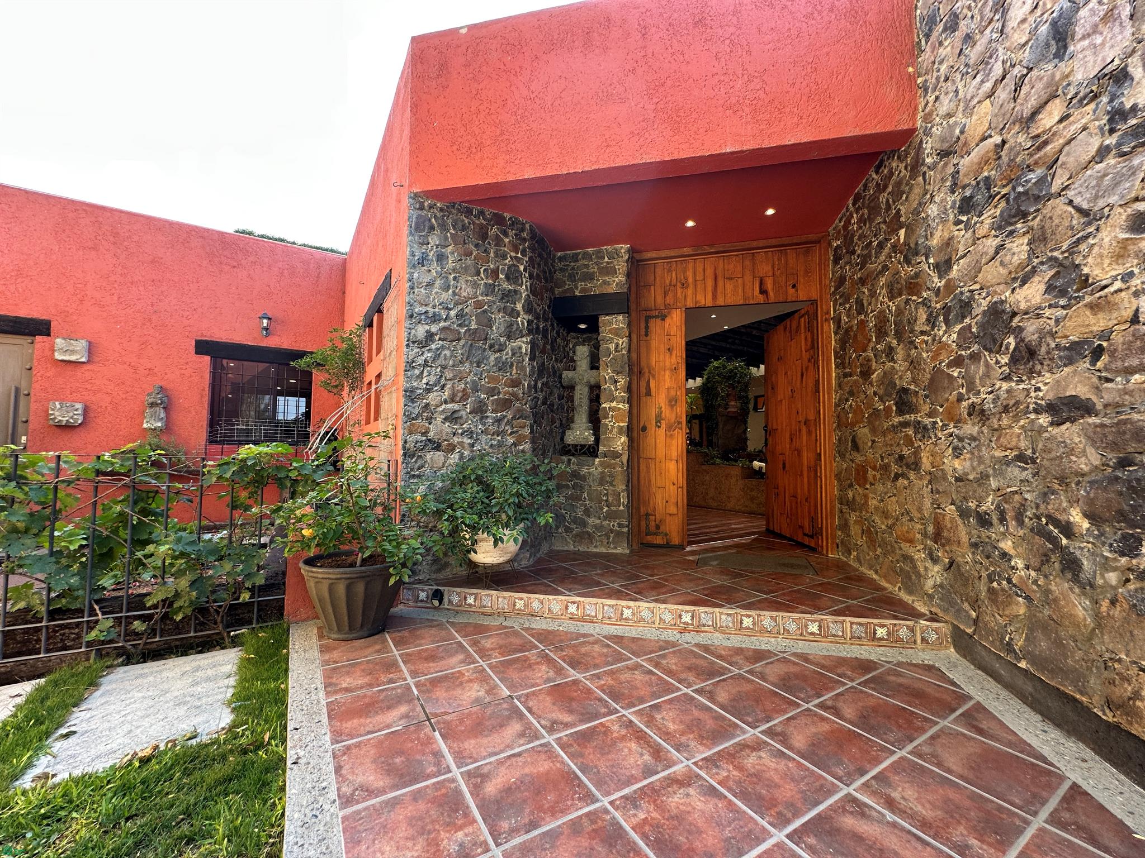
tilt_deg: +4.9
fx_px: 463
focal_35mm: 14
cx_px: 572
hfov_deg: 102.1
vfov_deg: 85.7
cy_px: 429
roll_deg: -0.7
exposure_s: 1/99
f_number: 2.2
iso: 80
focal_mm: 2.22
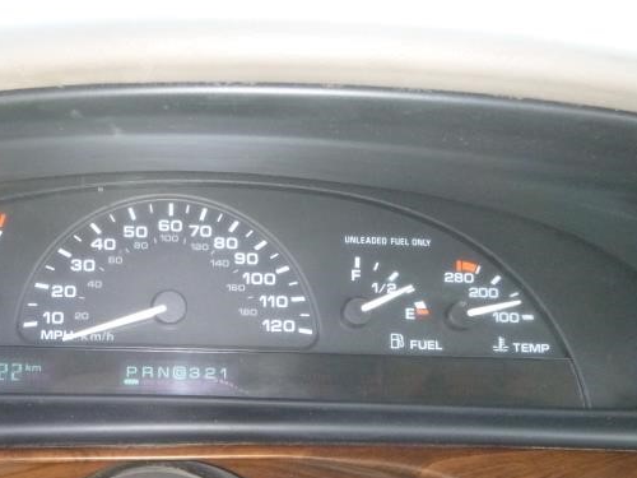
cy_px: 370
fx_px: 736
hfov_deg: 45.5
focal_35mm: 40
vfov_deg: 35.0
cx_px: 177
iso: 400
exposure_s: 1/60
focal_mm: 4.5
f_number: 3.9
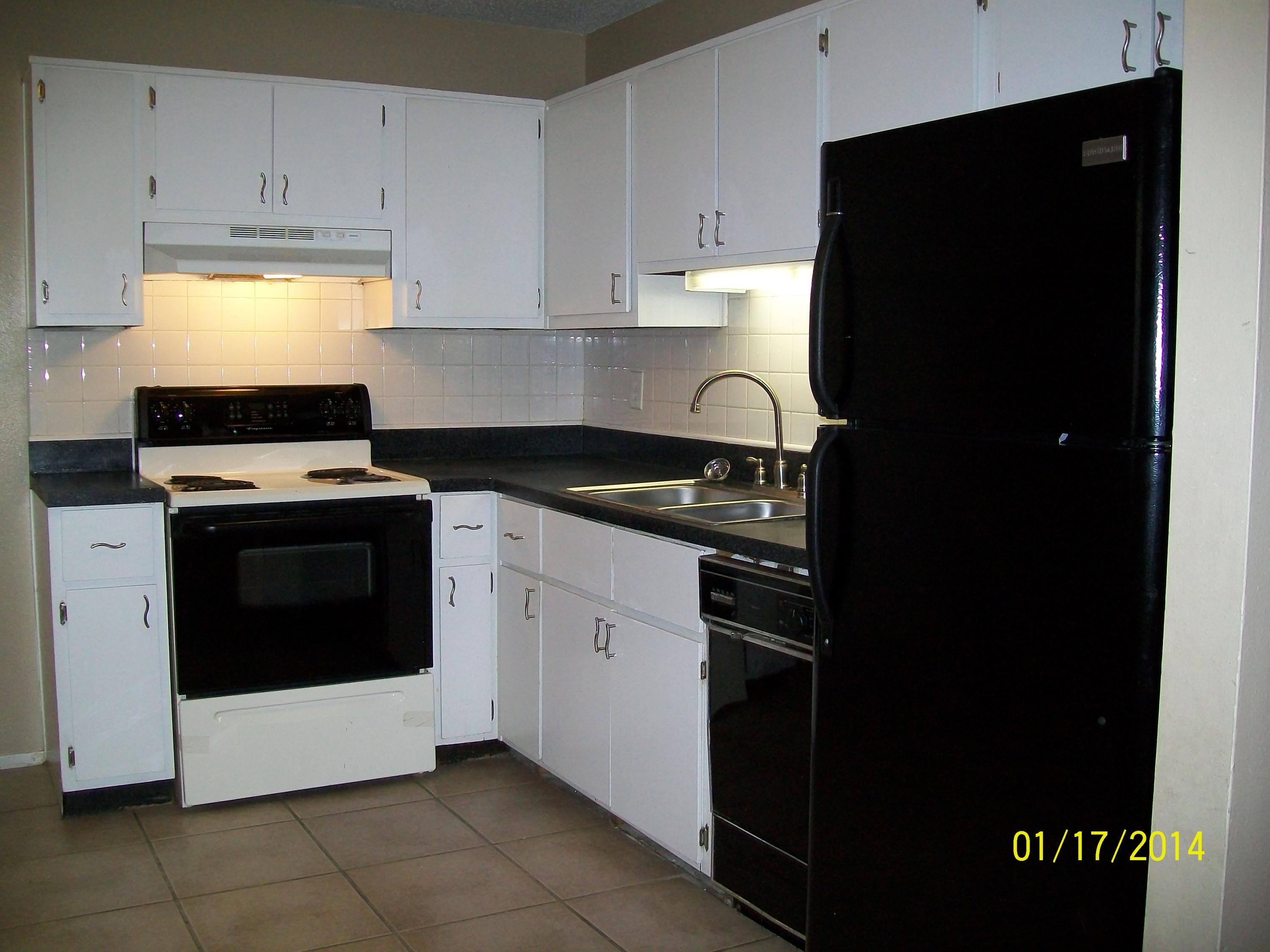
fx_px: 1247
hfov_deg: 54.0
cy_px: 476
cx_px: 635
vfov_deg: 41.8
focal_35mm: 34
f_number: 2.7
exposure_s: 1/60
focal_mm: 6.1
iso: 160
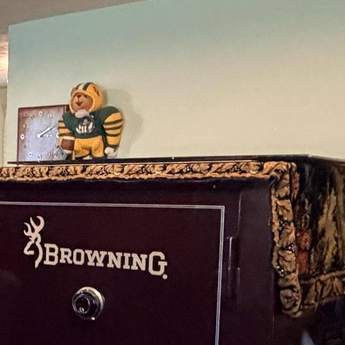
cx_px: -114
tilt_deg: -6.6
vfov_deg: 25.4
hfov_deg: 22.7
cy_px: 262
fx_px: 755
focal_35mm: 67
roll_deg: +0.0
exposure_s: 1/60
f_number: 2.2
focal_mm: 2.22
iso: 800
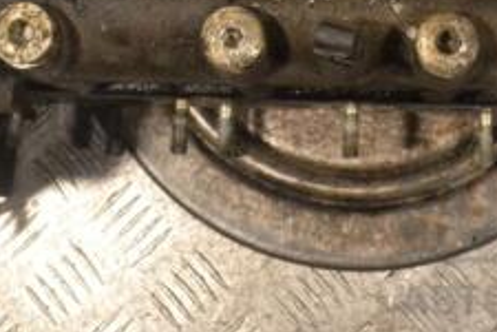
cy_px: -86
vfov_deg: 14.9
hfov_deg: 22.9
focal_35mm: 88
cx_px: 358
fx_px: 1215
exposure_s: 1/400
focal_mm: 22
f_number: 10
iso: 3200
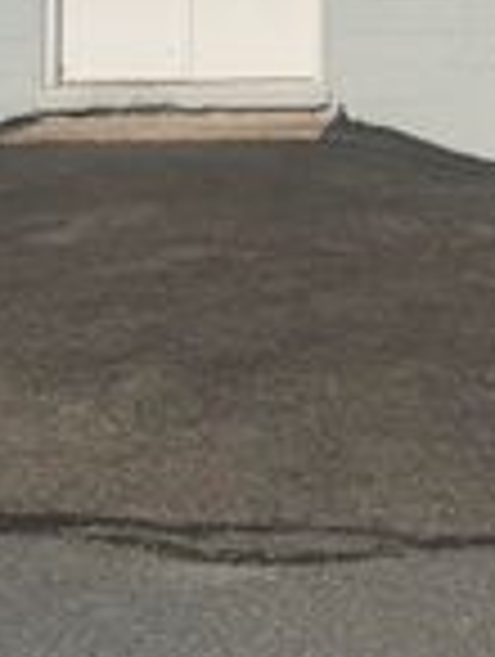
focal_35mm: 82
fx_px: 1559
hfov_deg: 17.7
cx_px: 464
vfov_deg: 22.1
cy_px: -124
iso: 80
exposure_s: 1/11905
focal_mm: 6.76
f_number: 1.78
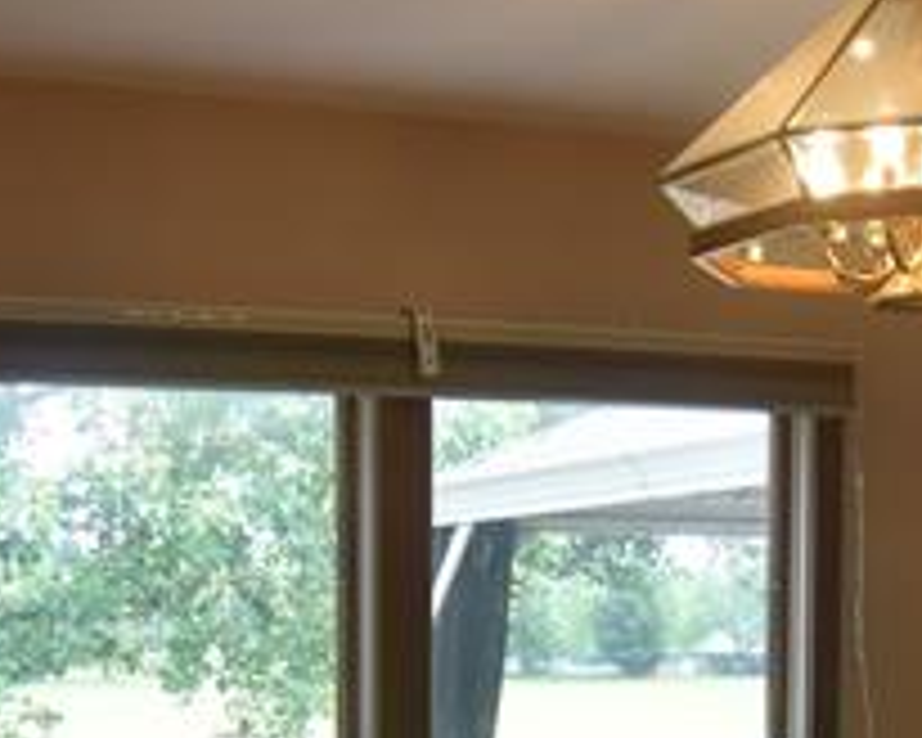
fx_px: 2111
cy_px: 855
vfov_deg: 18.9
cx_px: 432
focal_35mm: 77
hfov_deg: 24.6
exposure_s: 1/250
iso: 500
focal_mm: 11
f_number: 4.5
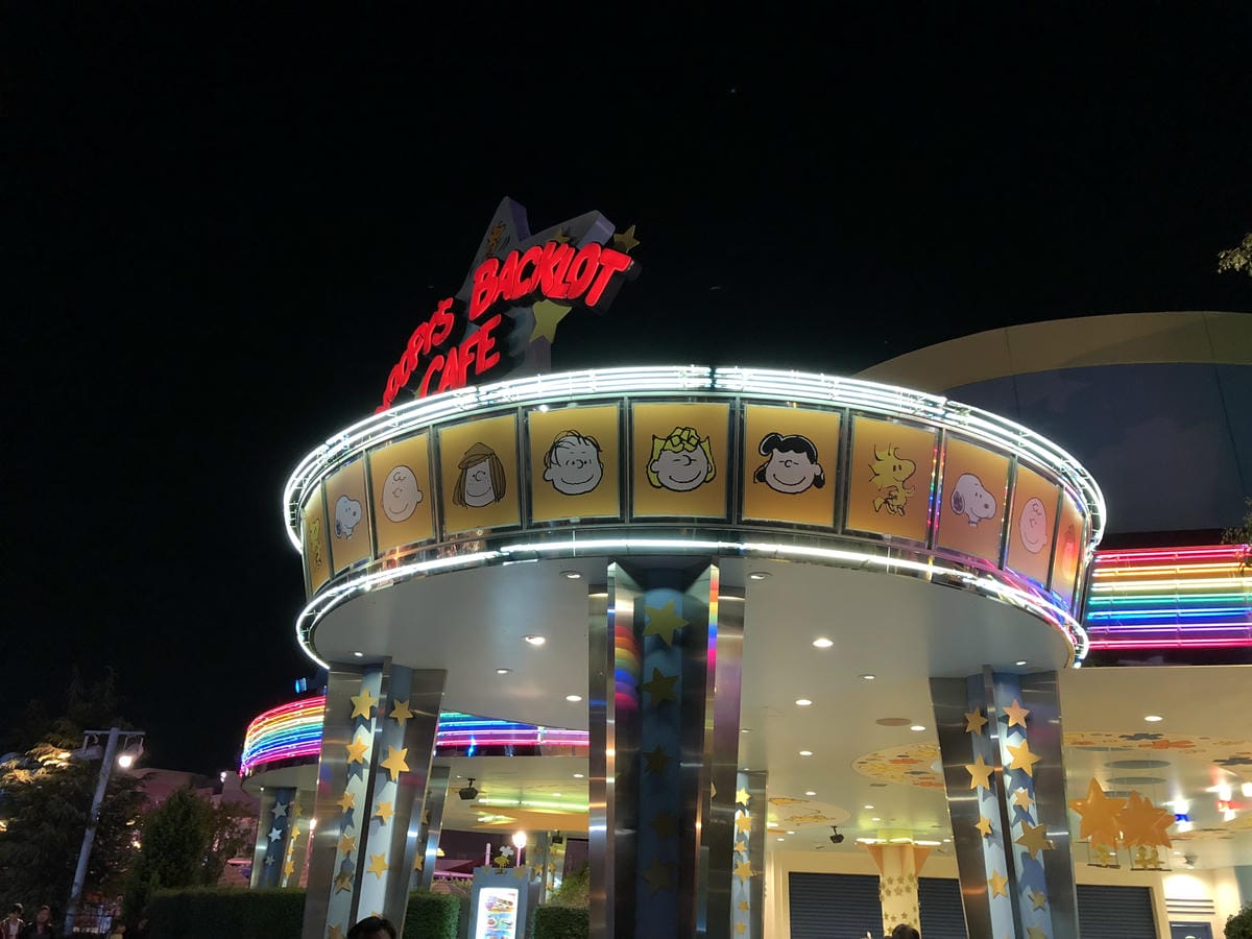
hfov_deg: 61.7
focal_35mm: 29
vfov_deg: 48.2
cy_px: 470
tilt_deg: +24.0
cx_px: 626
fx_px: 1049
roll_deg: -3.1
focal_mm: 3.99
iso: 64
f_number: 1.8
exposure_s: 1/15
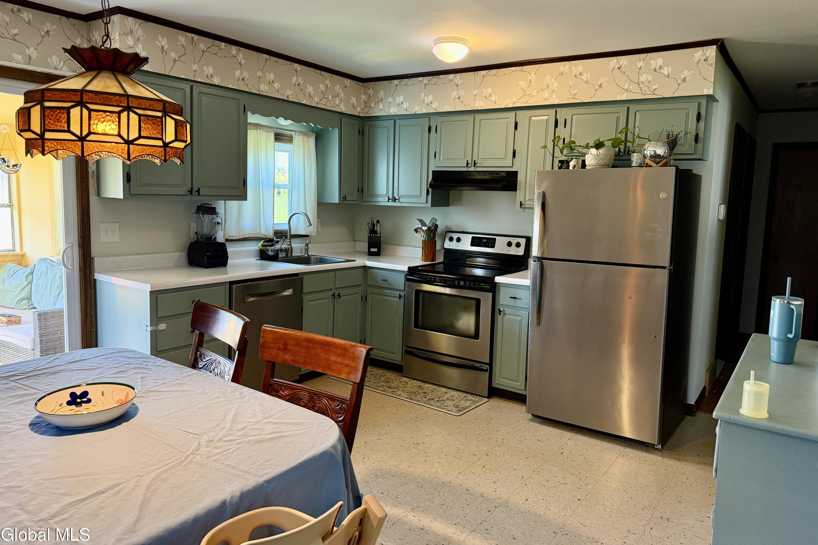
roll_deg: -1.8
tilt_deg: -6.6
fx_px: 568
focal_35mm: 25
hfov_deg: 71.5
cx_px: 409
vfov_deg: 51.3
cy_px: 256
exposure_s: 1/60
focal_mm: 6.76
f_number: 1.78
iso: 250
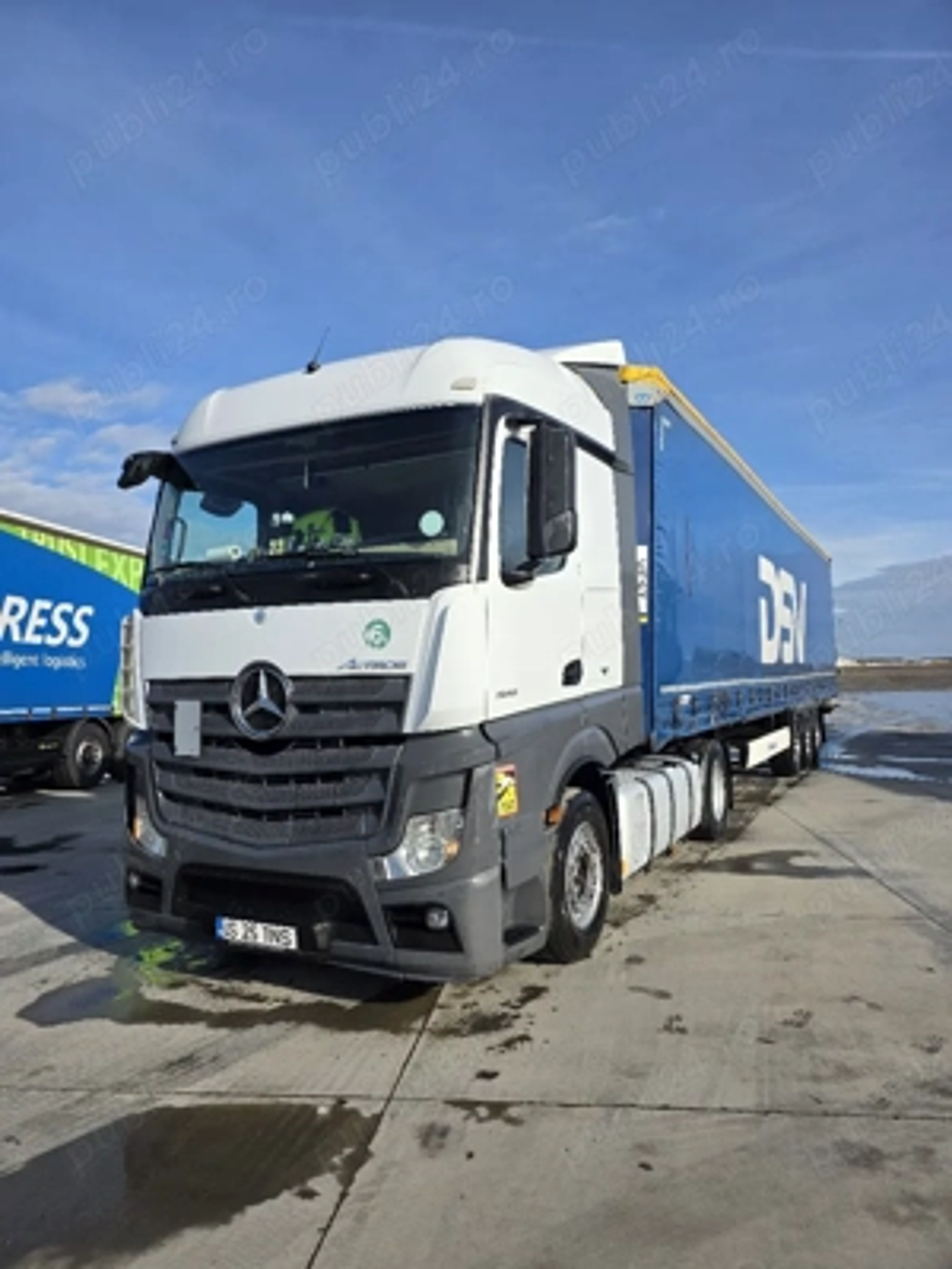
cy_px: 634
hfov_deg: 58.9
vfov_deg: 73.9
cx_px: 476
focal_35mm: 23
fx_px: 843
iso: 80
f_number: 1.7
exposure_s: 1/10000
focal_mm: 6.3
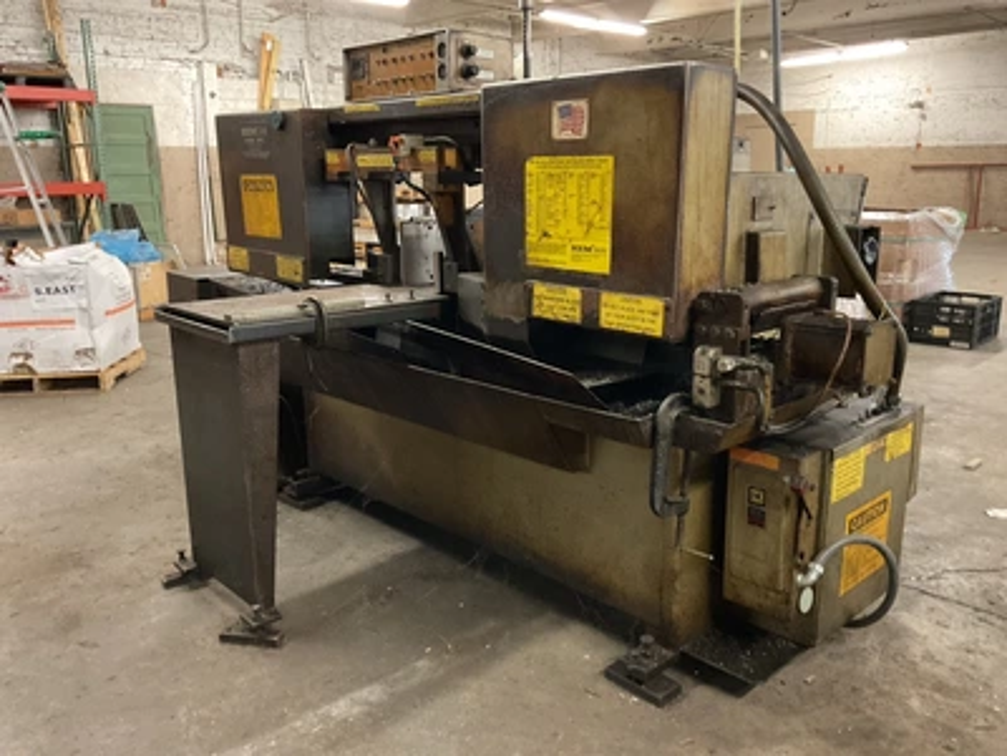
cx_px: 504
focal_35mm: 29
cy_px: 378
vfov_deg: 48.2
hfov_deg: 61.7
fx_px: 844
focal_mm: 3
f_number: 1.8
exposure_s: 1/30
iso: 500
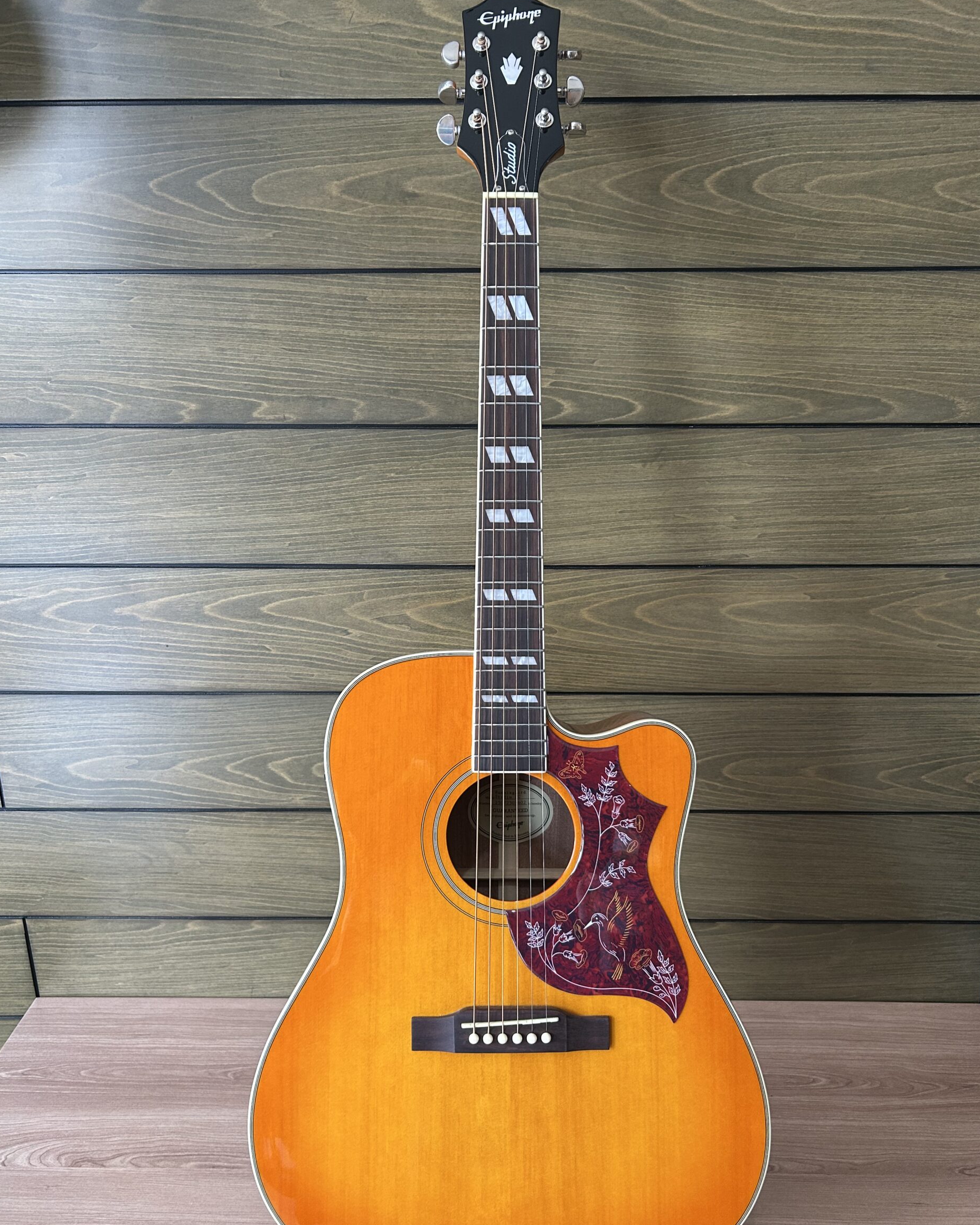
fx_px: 1015
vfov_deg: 62.2
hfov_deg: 51.5
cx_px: 504
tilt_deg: -20.4
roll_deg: +0.2
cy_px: 653
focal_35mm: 28
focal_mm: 5.7
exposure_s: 1/60
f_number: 1.5
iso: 160
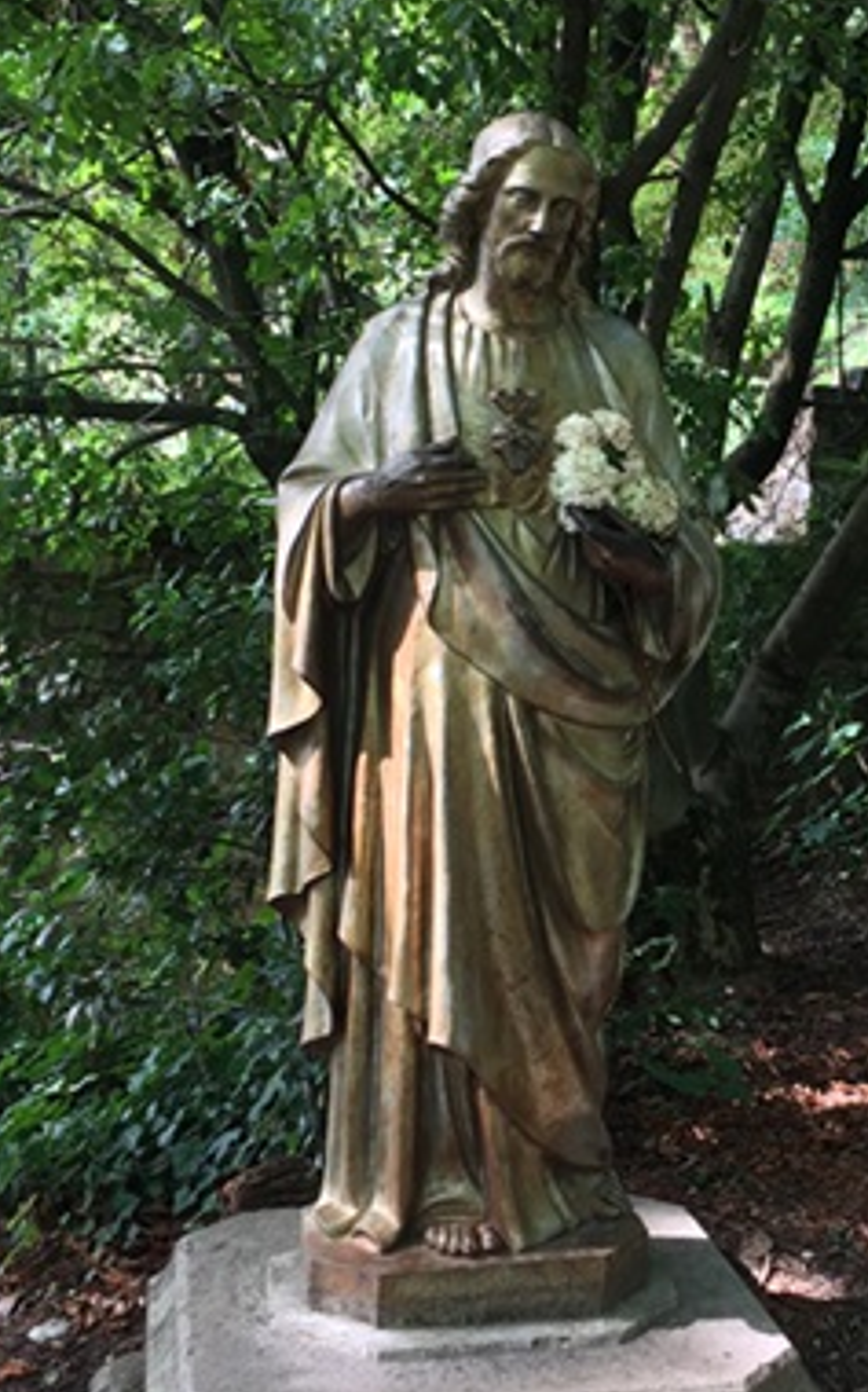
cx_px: 504
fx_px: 1251
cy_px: 740
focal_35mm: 33
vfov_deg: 58.1
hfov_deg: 38.2
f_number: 2.2
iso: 40
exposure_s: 1/50
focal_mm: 4.15
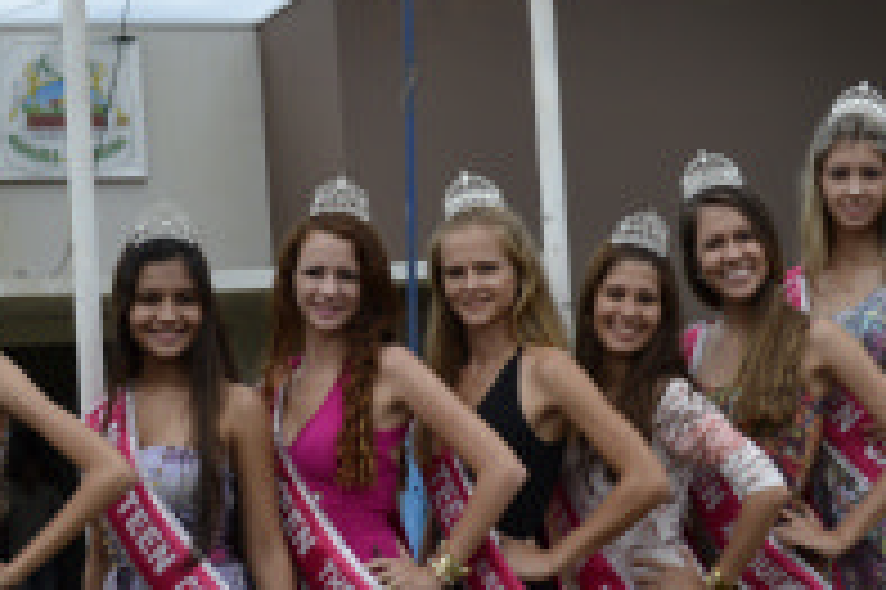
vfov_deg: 13.8
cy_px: 358
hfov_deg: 20.6
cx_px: 378
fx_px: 2434
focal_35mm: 99
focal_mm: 26
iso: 100
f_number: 7.1
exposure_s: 1/200
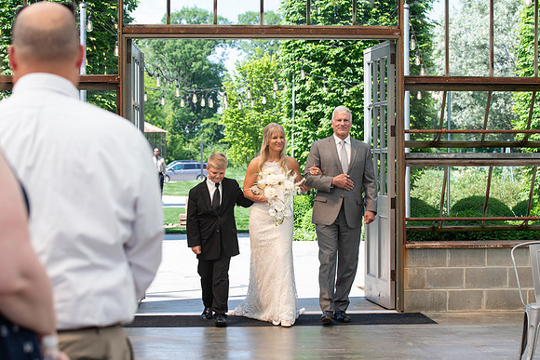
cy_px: 205
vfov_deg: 14.6
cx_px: 269
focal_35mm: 94
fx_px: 1411
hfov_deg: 21.7
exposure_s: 1/250
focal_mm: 70
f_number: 5
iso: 160
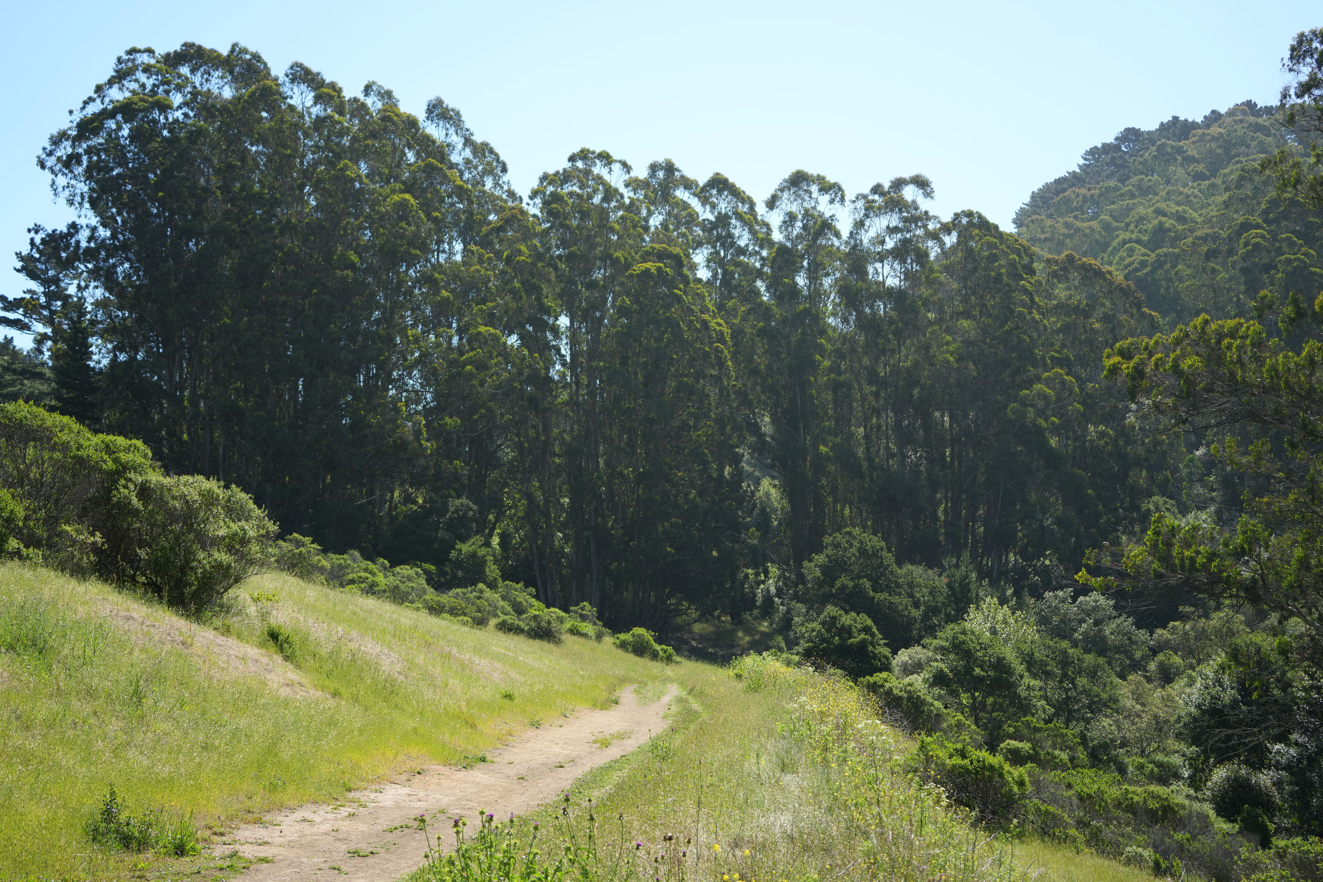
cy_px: 441
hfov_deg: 35.6
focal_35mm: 56
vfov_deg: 24.2
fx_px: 2058
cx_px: 662
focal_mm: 56
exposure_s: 1/1000
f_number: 4.5
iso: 320
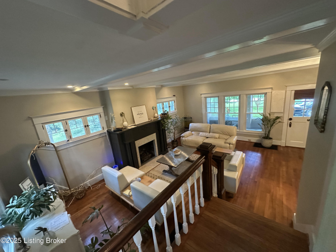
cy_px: 126
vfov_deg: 85.7
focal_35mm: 14
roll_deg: +5.4
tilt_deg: -12.9
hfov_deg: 102.1
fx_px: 136
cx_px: 168
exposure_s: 1/60
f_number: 2.2
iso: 800
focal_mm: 2.22
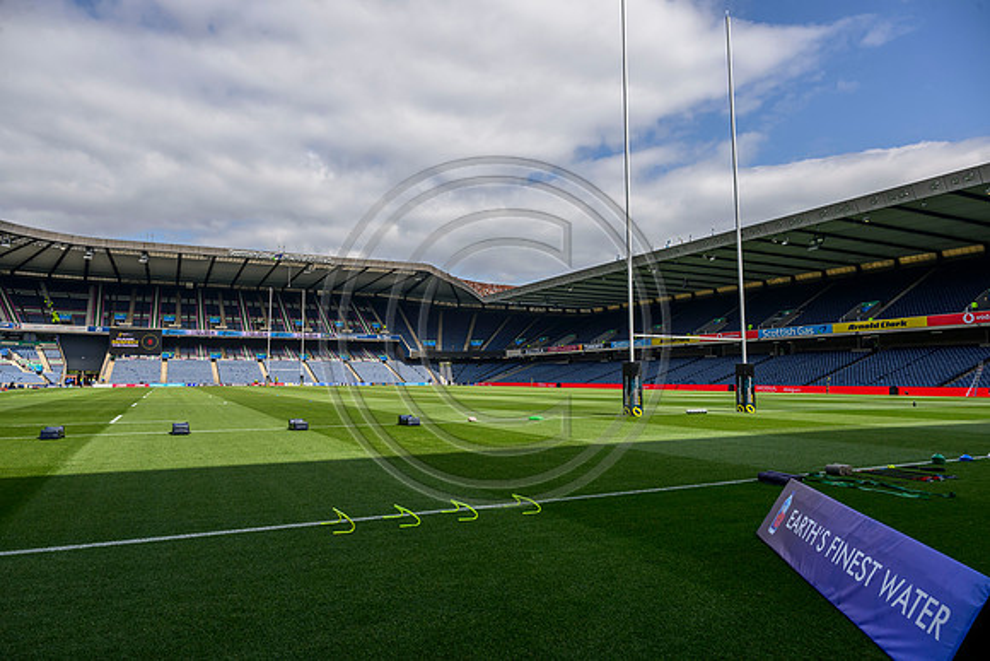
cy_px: 330
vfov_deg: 53.2
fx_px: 660
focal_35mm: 24
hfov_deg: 73.7
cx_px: 495
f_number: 8
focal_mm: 24
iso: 500
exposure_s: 1/1250
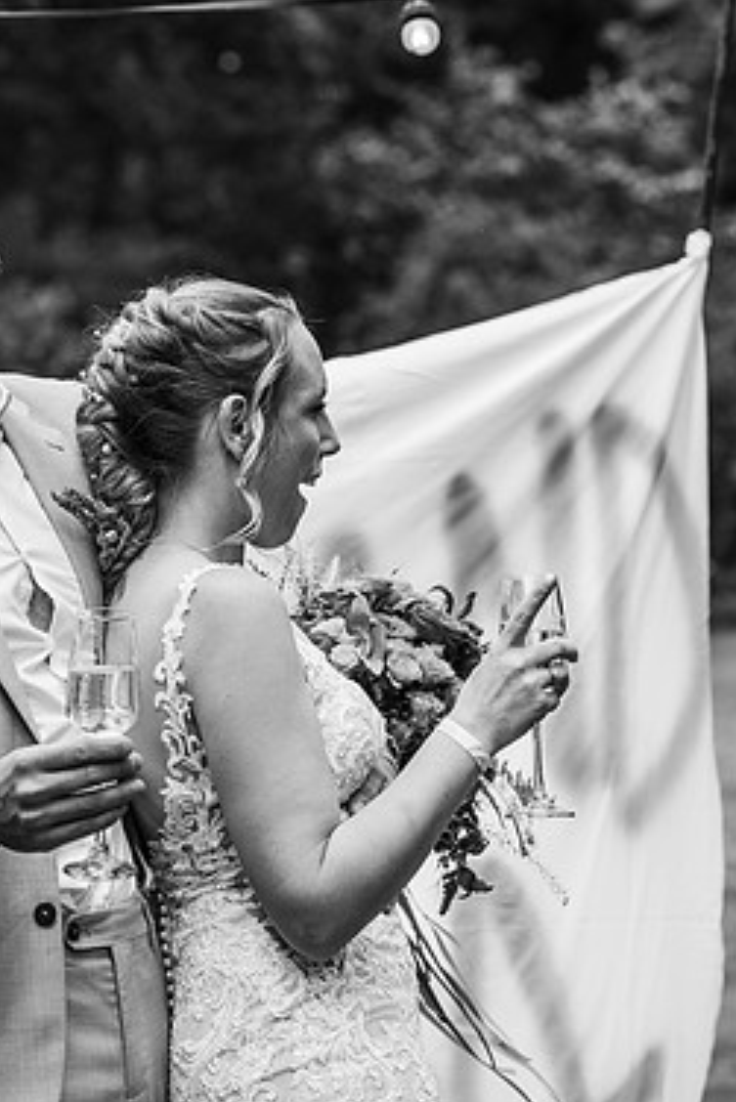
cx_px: 232
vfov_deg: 15.6
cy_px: 560
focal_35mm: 131
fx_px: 4013
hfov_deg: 10.5
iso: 100
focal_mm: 85
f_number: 4
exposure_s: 1/500
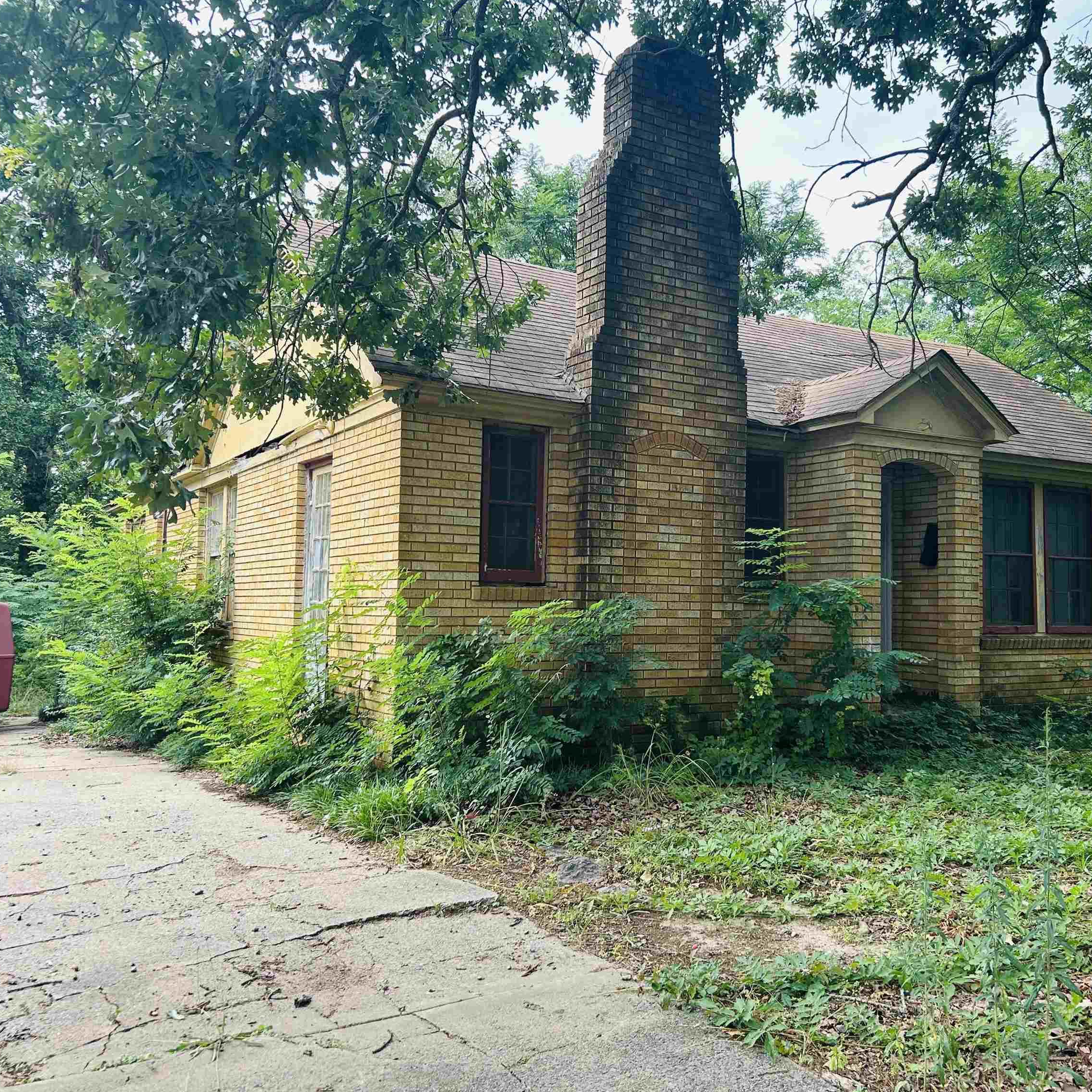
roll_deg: -1.0
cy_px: 542
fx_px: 1106
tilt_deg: +2.9
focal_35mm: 31
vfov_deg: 52.5
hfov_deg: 52.2
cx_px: 645
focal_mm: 5.7
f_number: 1.5
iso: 50
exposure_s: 1/387
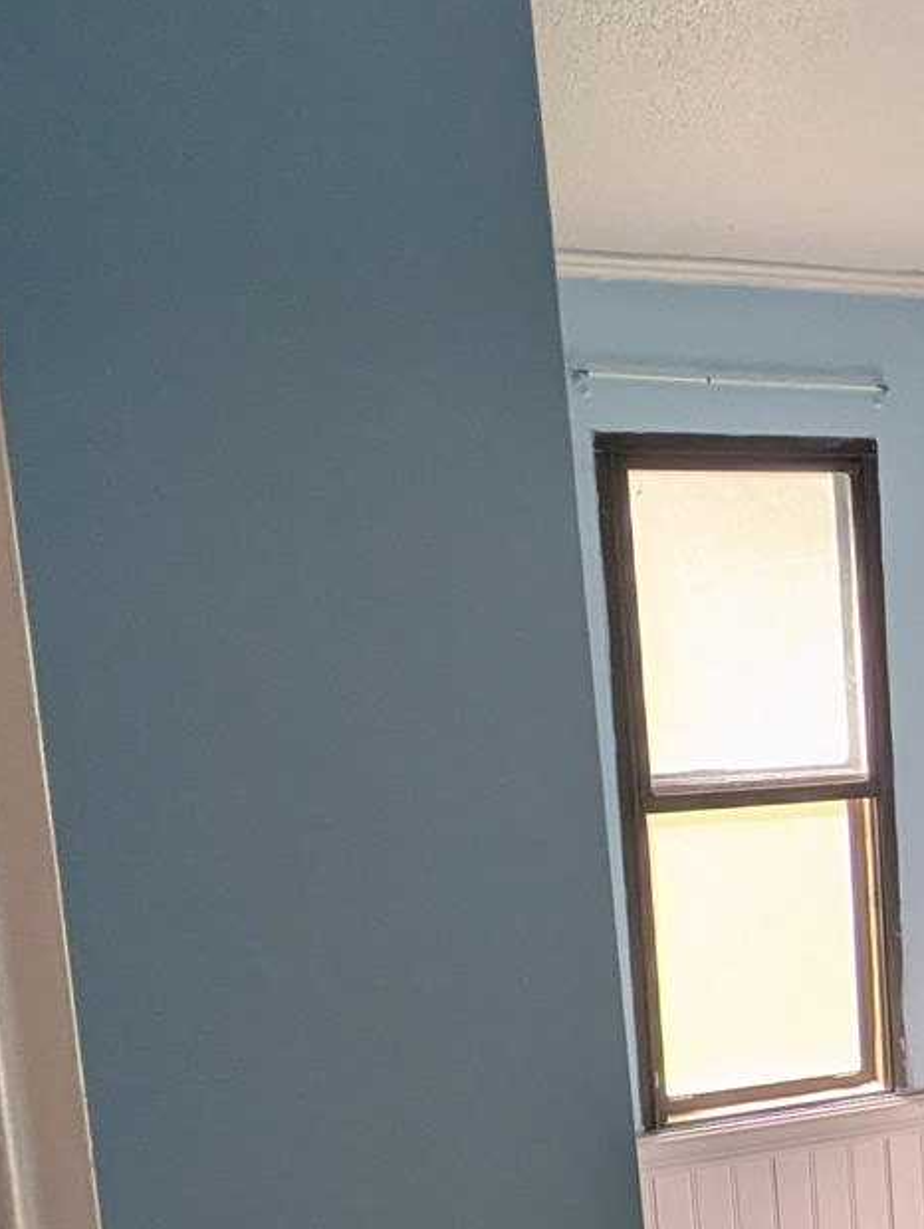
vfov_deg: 36.3
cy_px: 850
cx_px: 1294
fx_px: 1848
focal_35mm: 52
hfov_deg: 23.7
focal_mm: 1.83
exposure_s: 1/120
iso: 63
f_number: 2.2
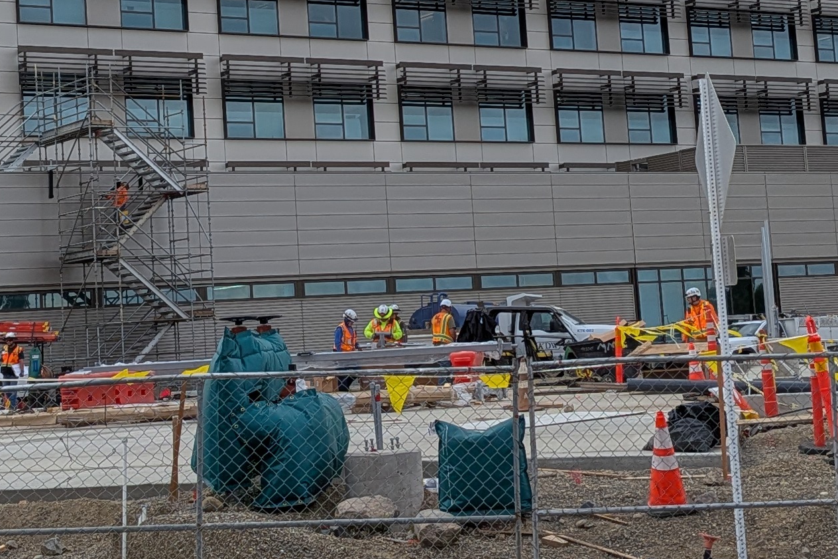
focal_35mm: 79
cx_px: 436
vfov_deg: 17.2
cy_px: 123
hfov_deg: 25.7
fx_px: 1839
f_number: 1.7
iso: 31
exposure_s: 1/1242
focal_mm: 4.53
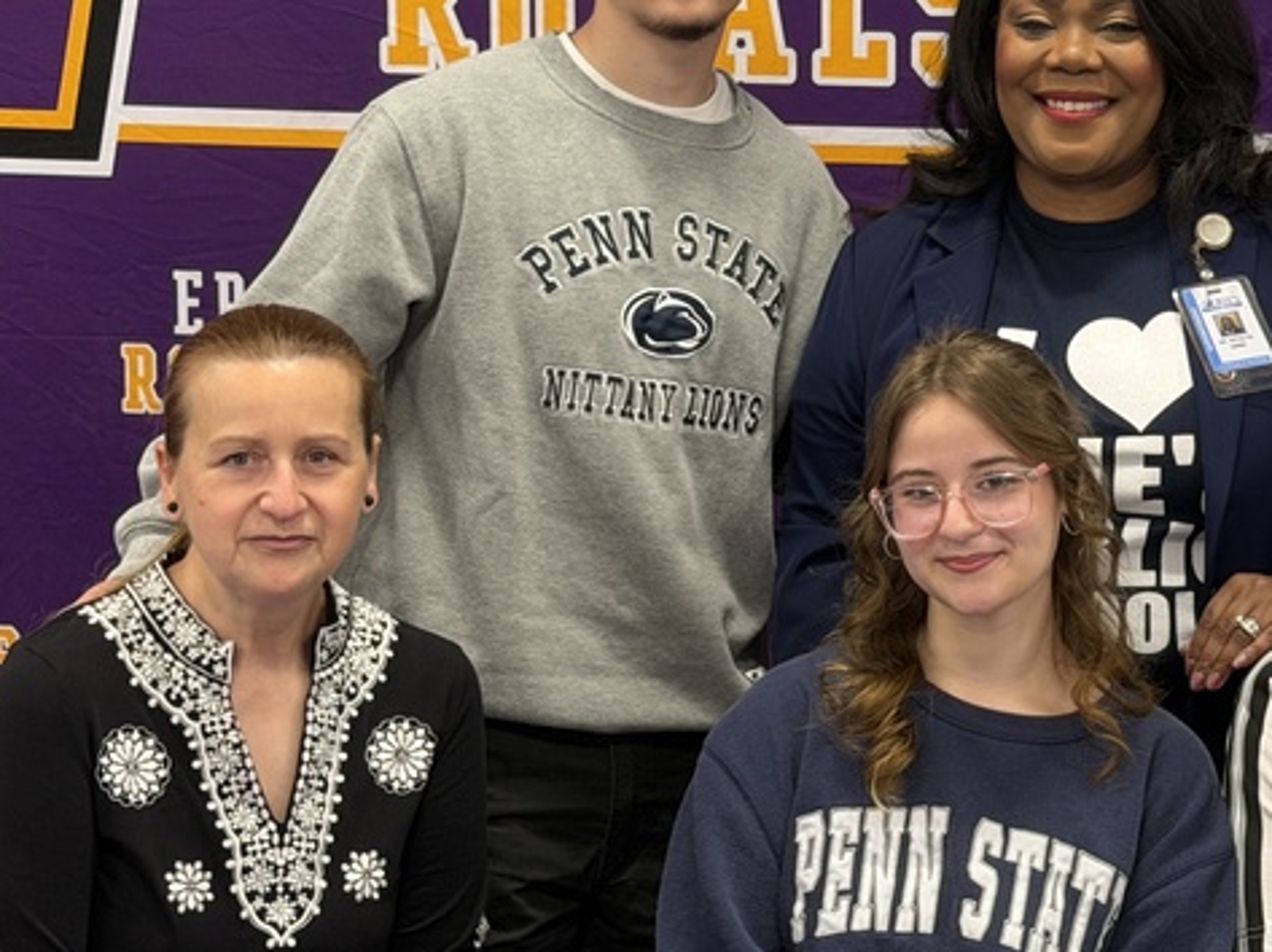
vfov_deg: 14.2
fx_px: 3819
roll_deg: -1.1
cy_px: 315
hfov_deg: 18.8
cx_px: 939
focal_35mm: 104
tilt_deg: -6.7
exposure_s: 1/60
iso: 160
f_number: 1.78
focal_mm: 6.76
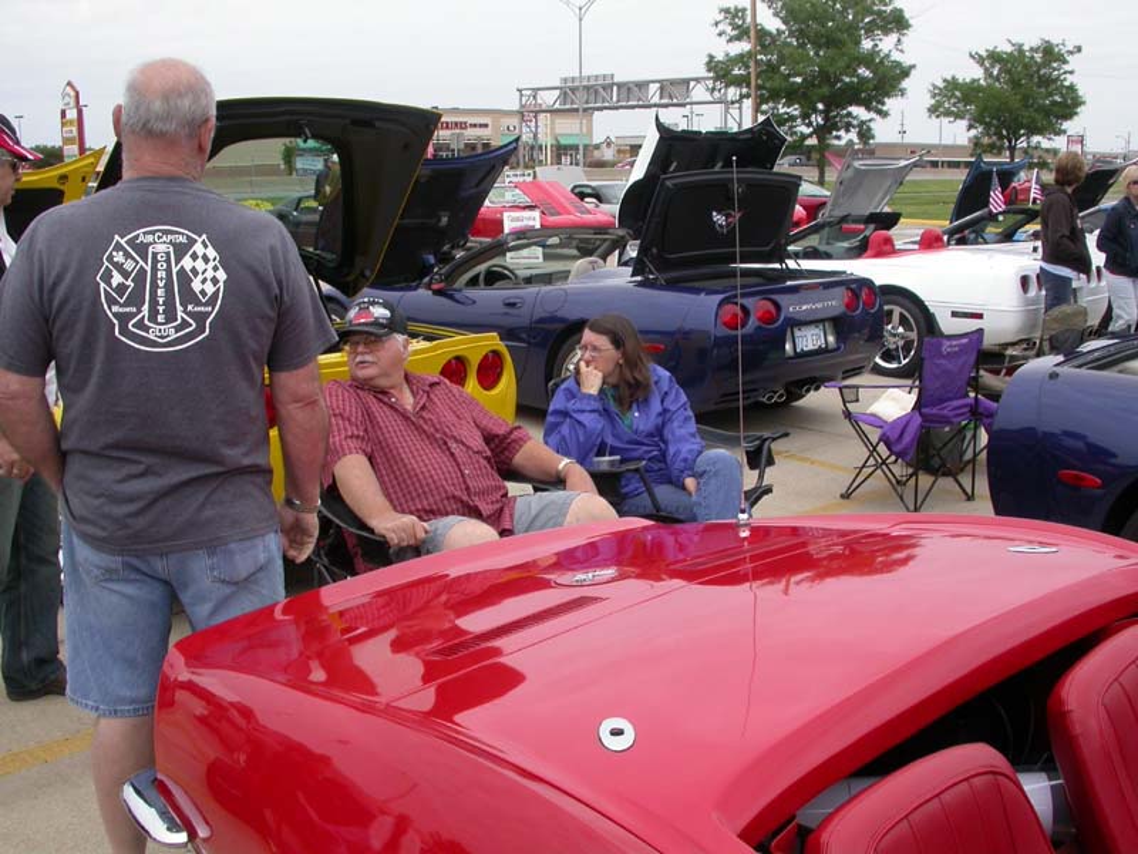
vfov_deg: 37.7
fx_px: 1249
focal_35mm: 38
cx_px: 569
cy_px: 427
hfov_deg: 49.0
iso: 100
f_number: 6.7
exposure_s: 1/291
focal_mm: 7.85
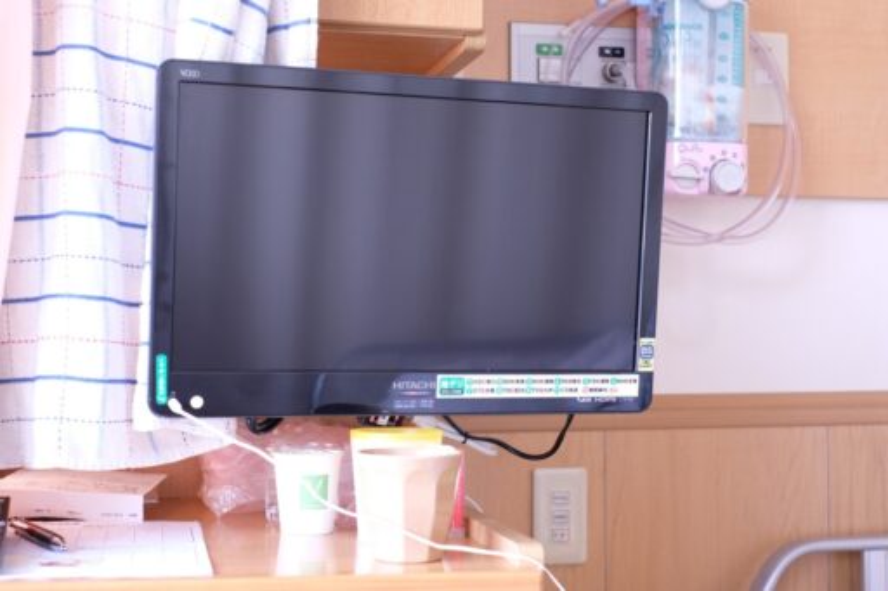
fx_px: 1307
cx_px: 444
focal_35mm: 53
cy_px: 296
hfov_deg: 37.5
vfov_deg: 25.5
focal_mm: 35
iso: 800
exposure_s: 1/45
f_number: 4
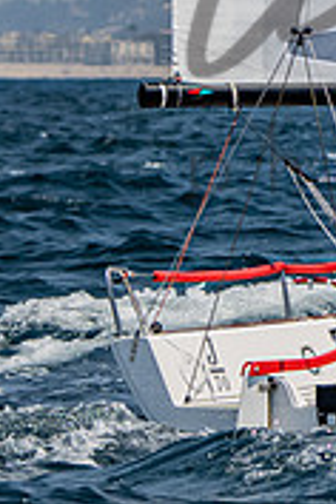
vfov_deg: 2.5
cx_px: 931
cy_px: 197
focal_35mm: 820
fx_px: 11479
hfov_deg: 1.7
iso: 400
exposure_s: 1/2000
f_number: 6.3
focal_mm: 155
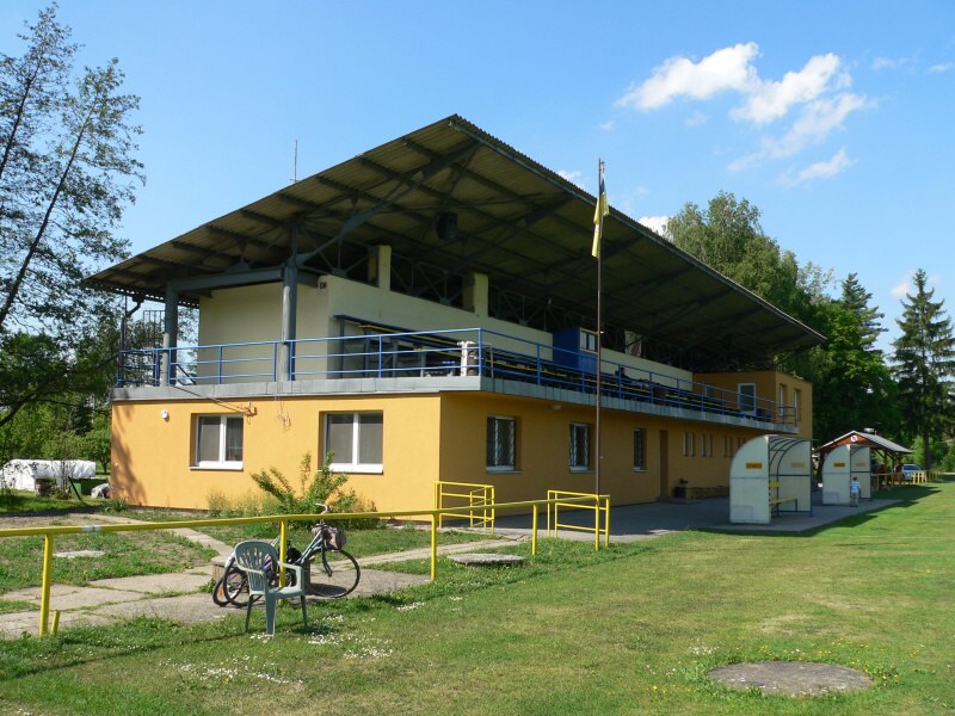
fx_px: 993
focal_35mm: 36
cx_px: 478
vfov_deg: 39.7
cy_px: 358
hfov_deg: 51.4
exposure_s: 1/500
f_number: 4
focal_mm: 6
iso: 80
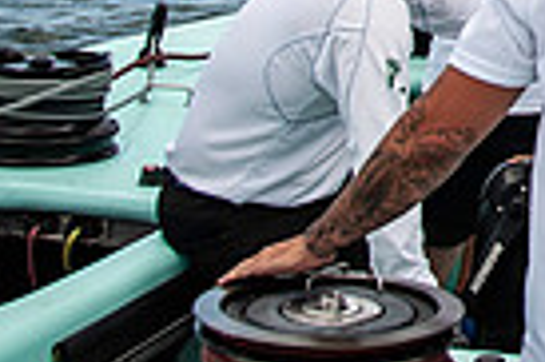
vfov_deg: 11.7
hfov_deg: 17.2
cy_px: -366
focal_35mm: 105
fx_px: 1588
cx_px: 859
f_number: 5
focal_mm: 24
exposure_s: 1/1250
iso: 250
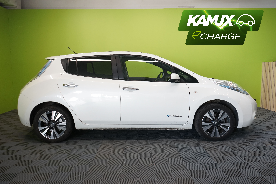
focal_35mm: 29
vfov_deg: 45.0
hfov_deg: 63.7
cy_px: 92
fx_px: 222
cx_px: 138
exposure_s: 1/30
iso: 1000
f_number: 7.1
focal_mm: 29
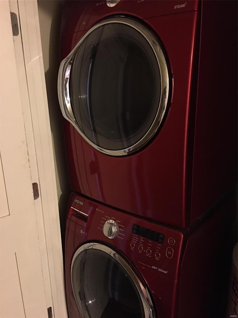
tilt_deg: -15.0
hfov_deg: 48.2
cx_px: 119
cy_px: 159
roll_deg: +1.5
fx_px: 266
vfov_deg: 61.7
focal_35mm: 29
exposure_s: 1/4
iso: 160
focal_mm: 4.15
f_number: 2.2
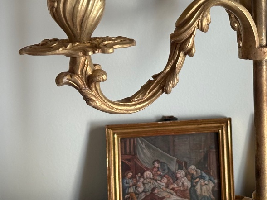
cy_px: 29
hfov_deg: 18.1
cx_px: 269
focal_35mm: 106
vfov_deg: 13.9
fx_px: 818
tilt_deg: -9.8
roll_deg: -0.6
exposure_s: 1/60
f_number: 1.6
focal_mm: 5.96
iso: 50
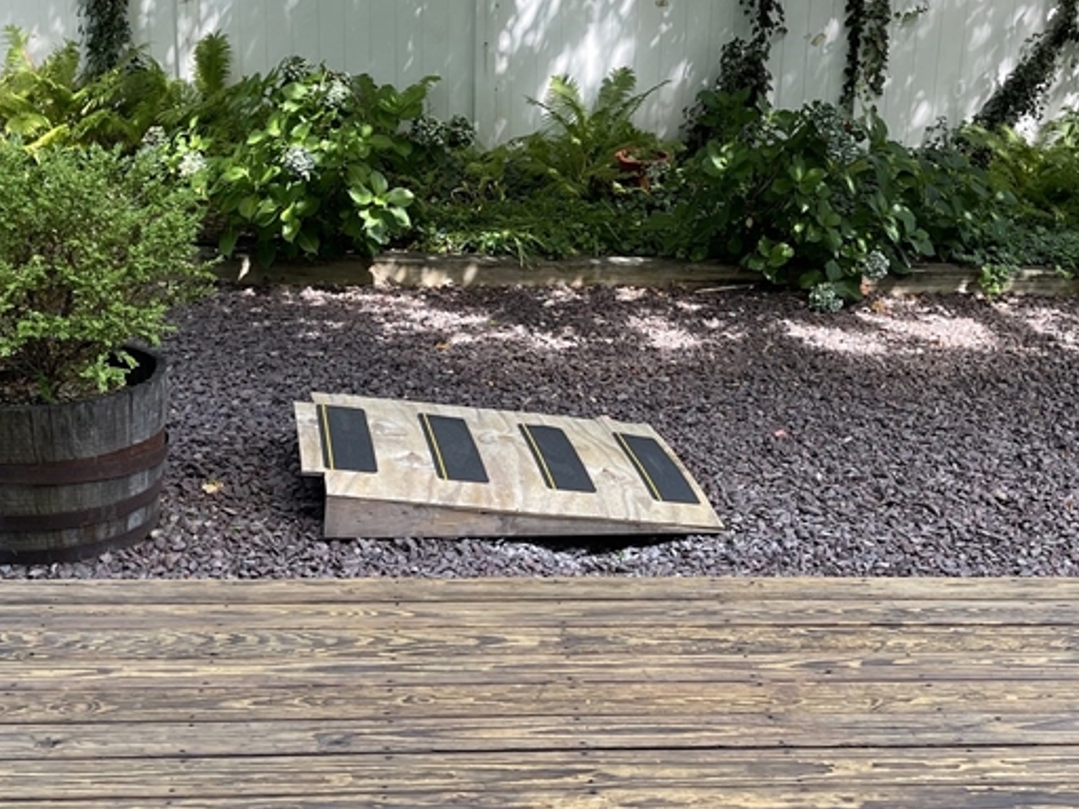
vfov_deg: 28.0
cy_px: 423
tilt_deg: -17.0
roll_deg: -2.3
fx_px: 1621
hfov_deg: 36.8
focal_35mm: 52
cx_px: 601
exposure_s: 1/202
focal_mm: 5.1
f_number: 1.6
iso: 32
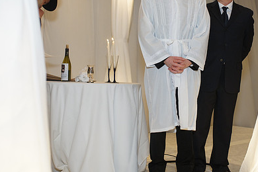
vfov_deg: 25.9
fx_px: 373
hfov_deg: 37.9
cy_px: 68
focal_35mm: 52
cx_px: 164
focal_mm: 35
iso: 800
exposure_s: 1/125
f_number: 2
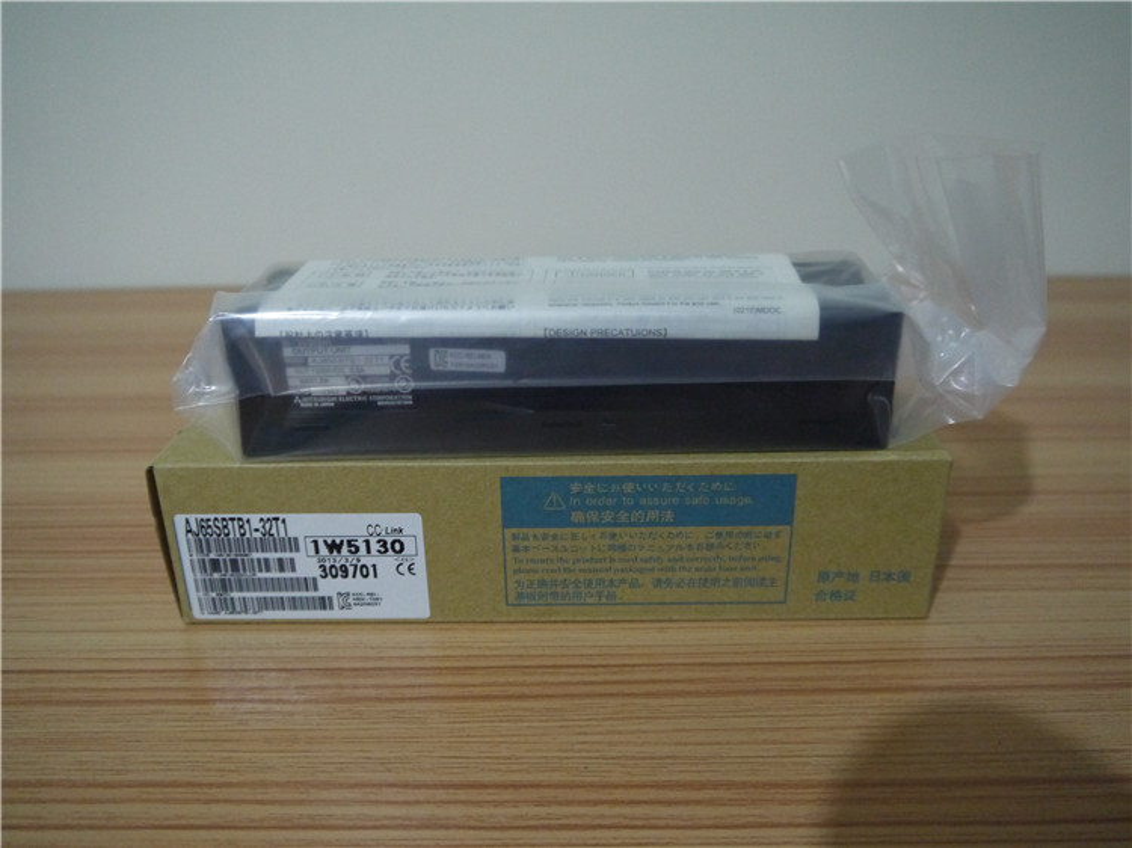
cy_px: 424
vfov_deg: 46.8
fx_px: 981
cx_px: 566
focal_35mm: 30
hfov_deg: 60.0
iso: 1600
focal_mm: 15
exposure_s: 1/50
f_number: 3.5
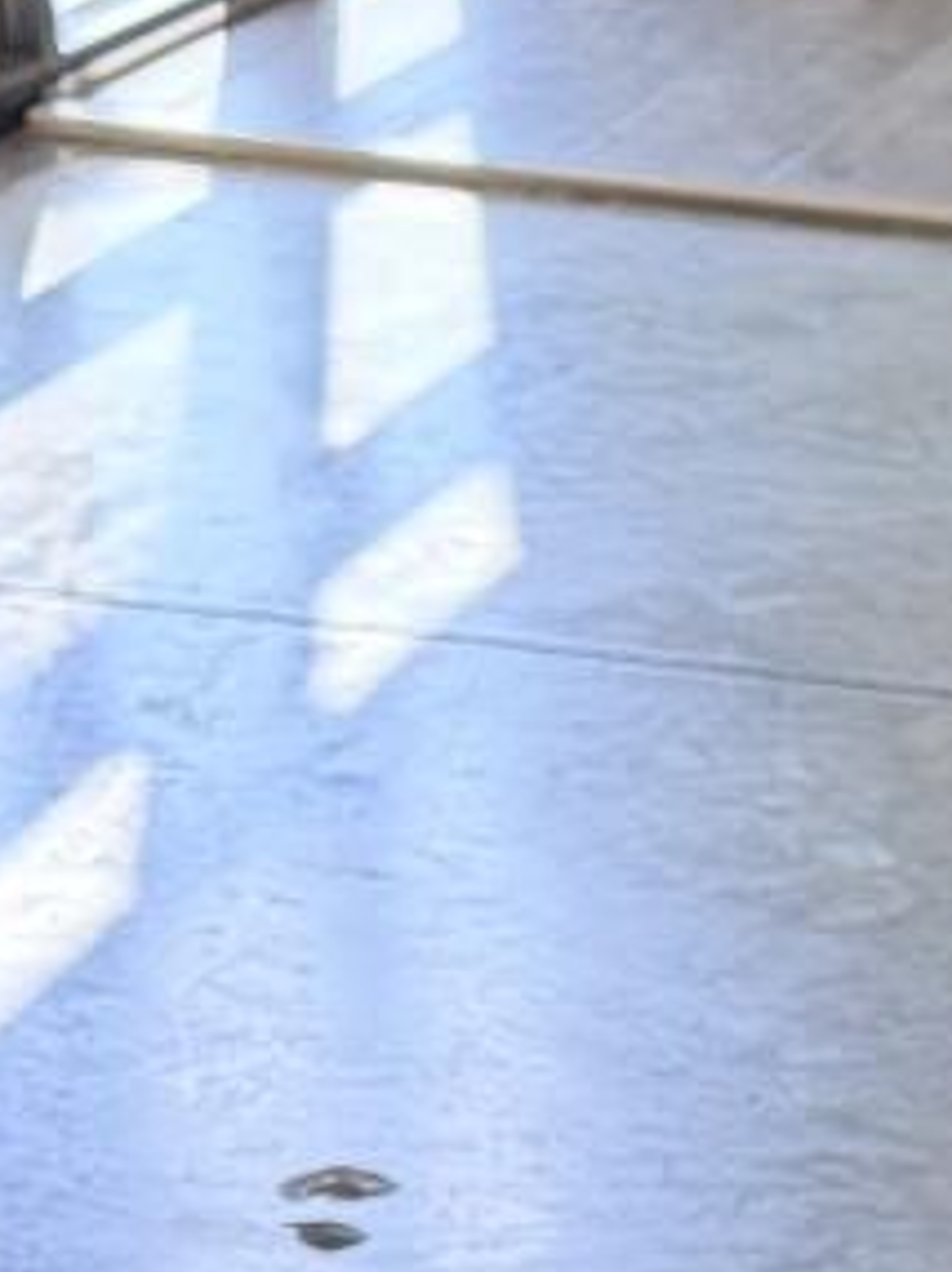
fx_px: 4627
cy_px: 1637
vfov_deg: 15.0
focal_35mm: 126
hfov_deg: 10.5
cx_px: 2098
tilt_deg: -27.2
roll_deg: -6.8
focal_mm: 6.76
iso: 250
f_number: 1.78
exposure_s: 1/120
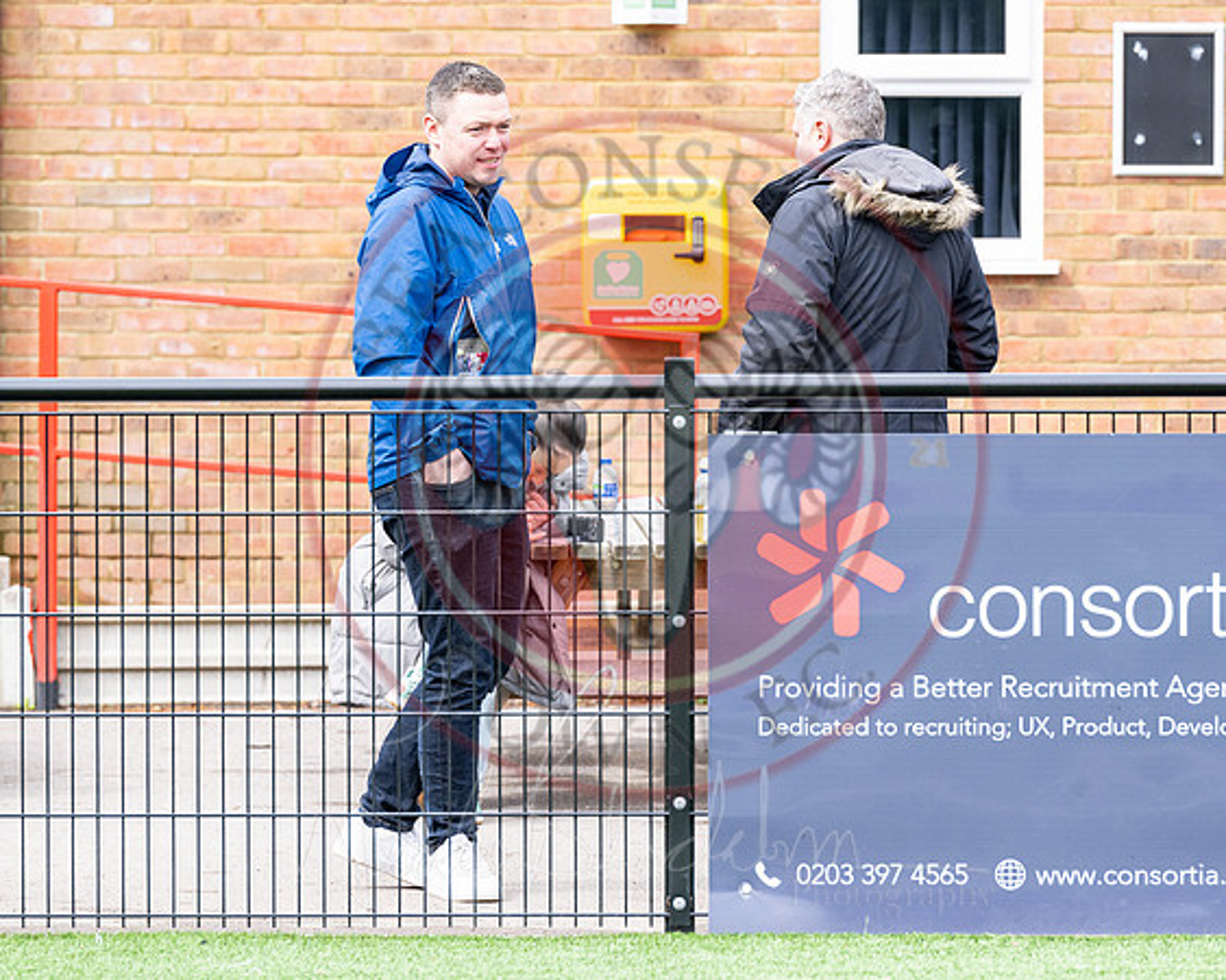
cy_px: 448
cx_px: 679
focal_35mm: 265
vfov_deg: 5.8
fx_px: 9600
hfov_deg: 7.3
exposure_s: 1/1250
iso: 500
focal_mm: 200
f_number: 5
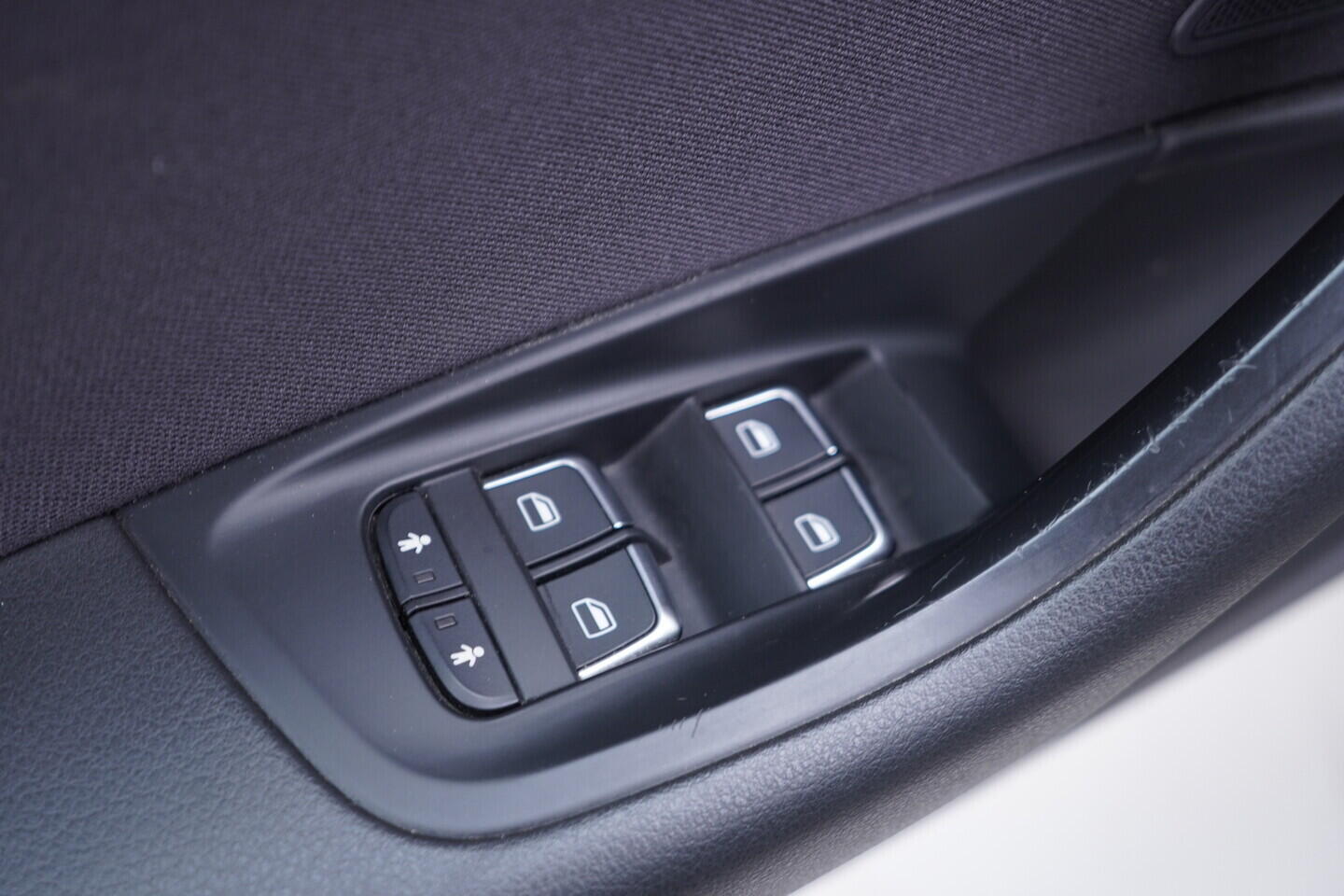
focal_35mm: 36
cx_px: 672
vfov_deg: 36.9
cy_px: 448
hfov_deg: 53.1
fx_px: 1344
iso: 320
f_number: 2.8
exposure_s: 1/40
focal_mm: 24
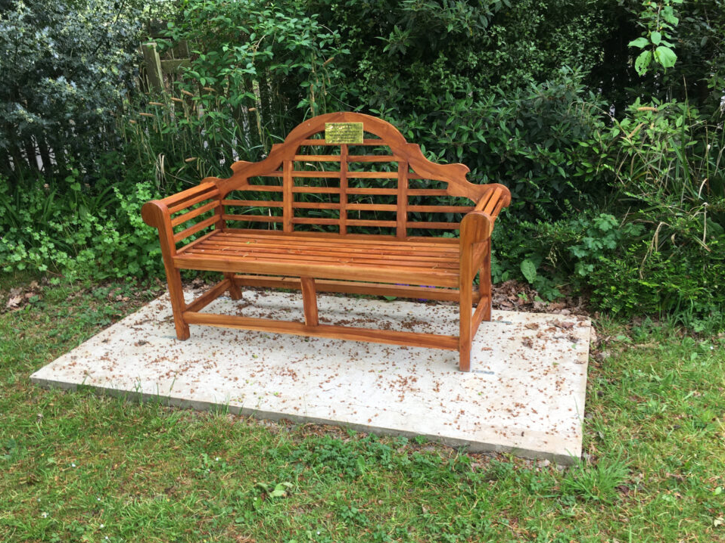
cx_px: 362
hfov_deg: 58.4
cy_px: 286
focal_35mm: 31
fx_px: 649
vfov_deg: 45.4
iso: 25
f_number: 2.2
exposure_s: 1/50
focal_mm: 4.15
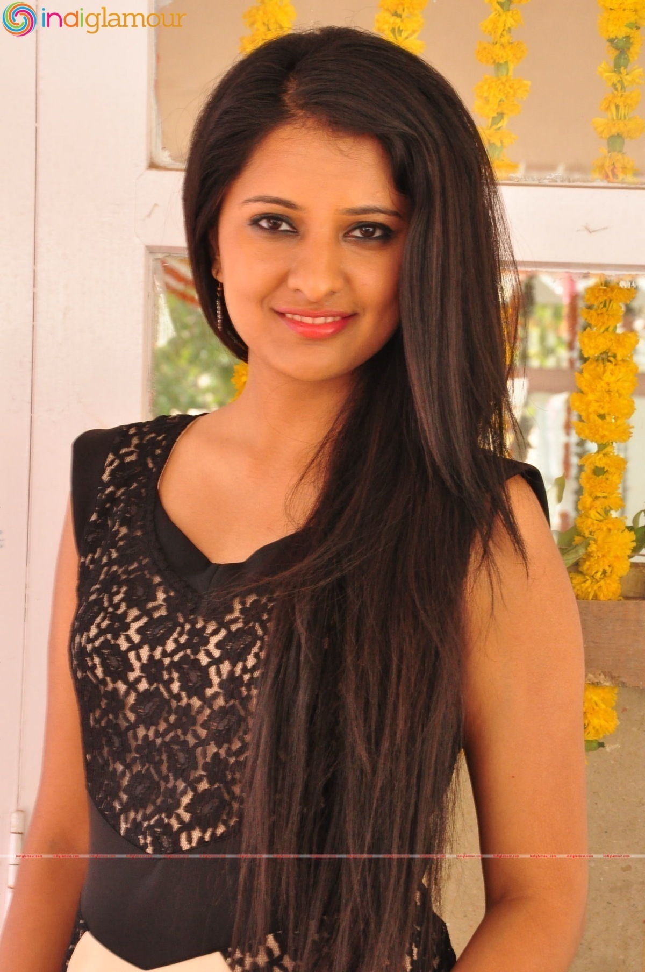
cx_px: 322
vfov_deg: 19.5
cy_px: 486
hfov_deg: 13.0
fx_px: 2829
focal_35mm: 105
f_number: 10
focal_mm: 70
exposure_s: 1/125
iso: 1250
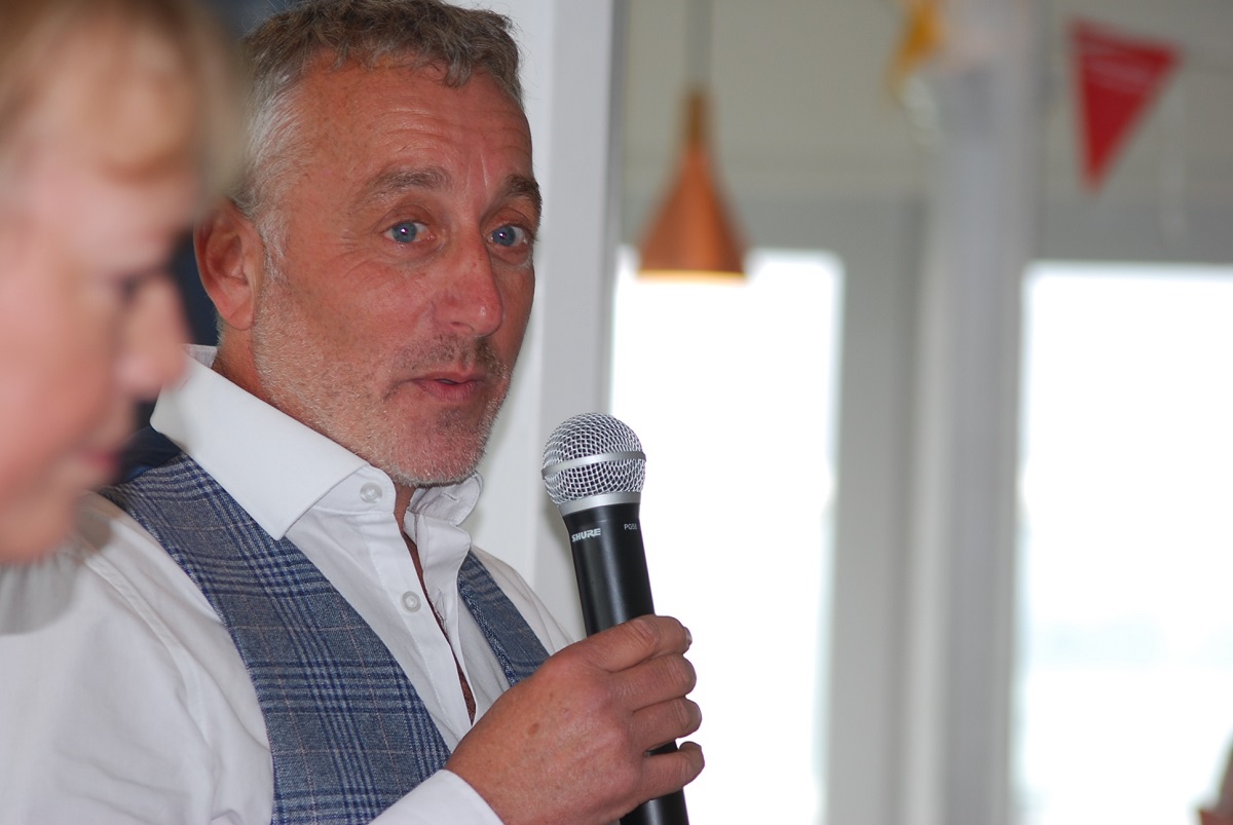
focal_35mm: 165
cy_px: 412
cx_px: 616
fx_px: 5657
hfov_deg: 12.4
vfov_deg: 8.3
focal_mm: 110
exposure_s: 1/125
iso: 180
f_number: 4.2
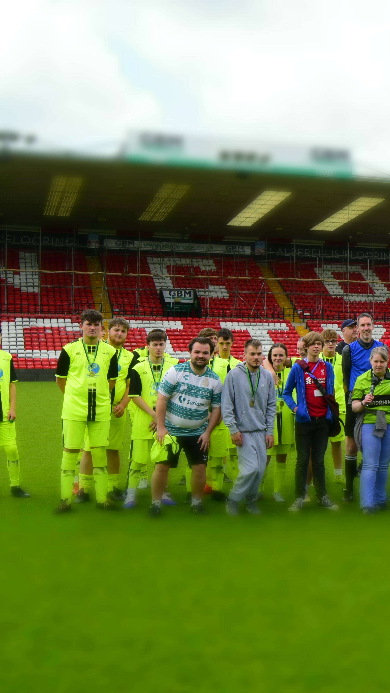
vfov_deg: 36.6
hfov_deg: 20.2
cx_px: 415
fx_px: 1048
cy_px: 347
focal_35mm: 57
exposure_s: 1/250
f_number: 10
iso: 400
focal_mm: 24
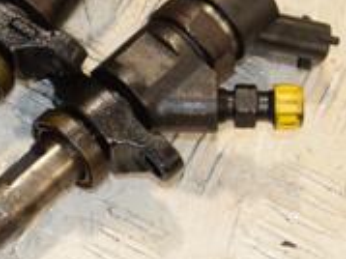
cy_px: 72
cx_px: -110
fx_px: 2028
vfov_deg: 7.3
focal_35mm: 203
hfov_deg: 9.6
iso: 800
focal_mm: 42
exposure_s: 1/200
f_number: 8
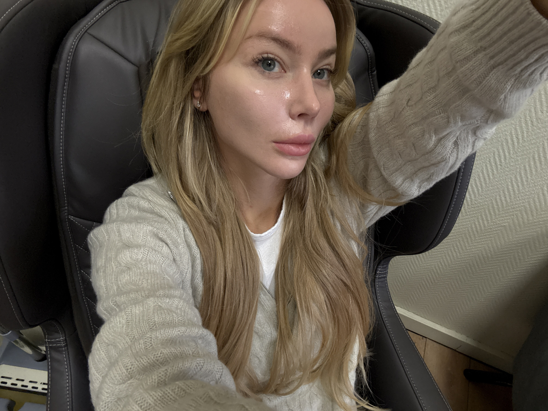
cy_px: 206
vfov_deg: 58.9
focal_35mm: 23
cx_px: 274
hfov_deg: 73.9
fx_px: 364
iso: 200
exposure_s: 1/50
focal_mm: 2.69
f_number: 1.9
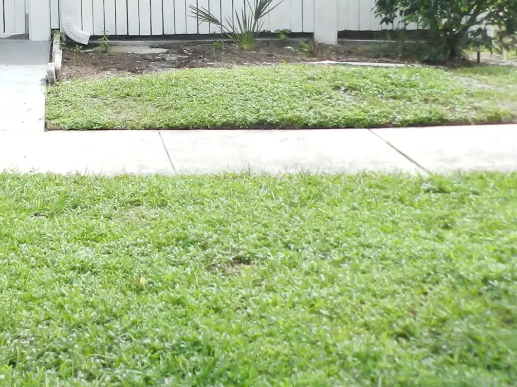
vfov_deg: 21.3
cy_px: -55
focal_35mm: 65
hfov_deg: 27.3
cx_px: -52
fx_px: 971
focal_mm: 4
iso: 160
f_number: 3.4
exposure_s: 1/800
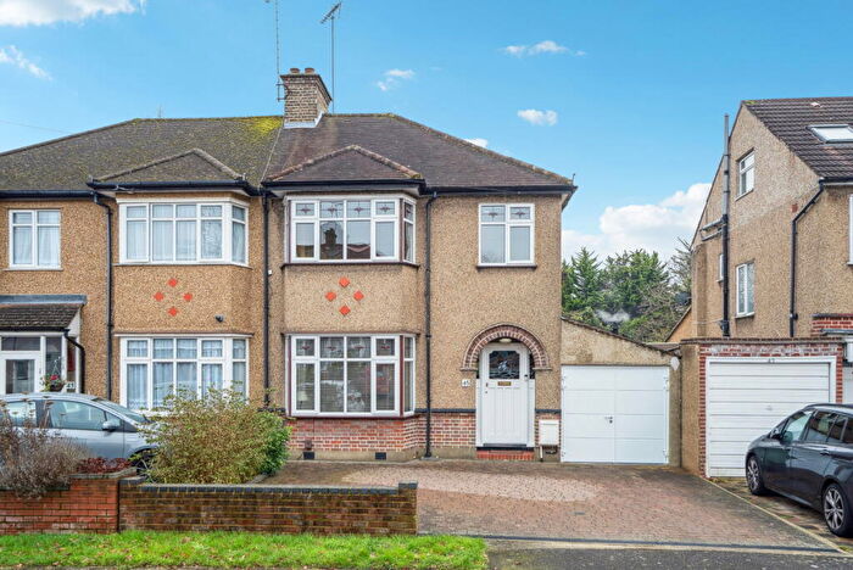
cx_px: 426
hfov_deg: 63.6
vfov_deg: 45.0
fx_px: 688
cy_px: 285
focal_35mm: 29
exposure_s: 1/200
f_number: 7.1
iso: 640
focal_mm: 29
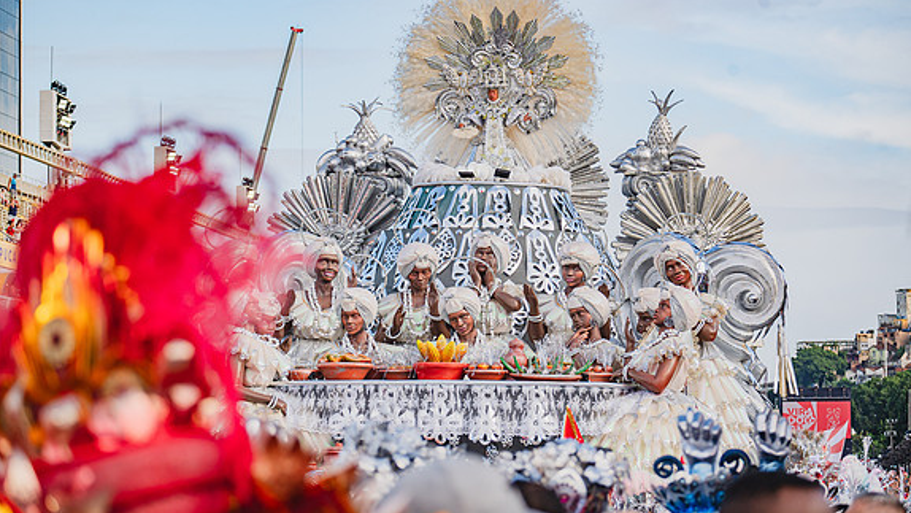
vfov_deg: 9.4
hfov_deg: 16.6
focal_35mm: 129
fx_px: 3116
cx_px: 459
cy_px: 264
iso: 400
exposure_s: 1/1600
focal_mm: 122
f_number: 5.6
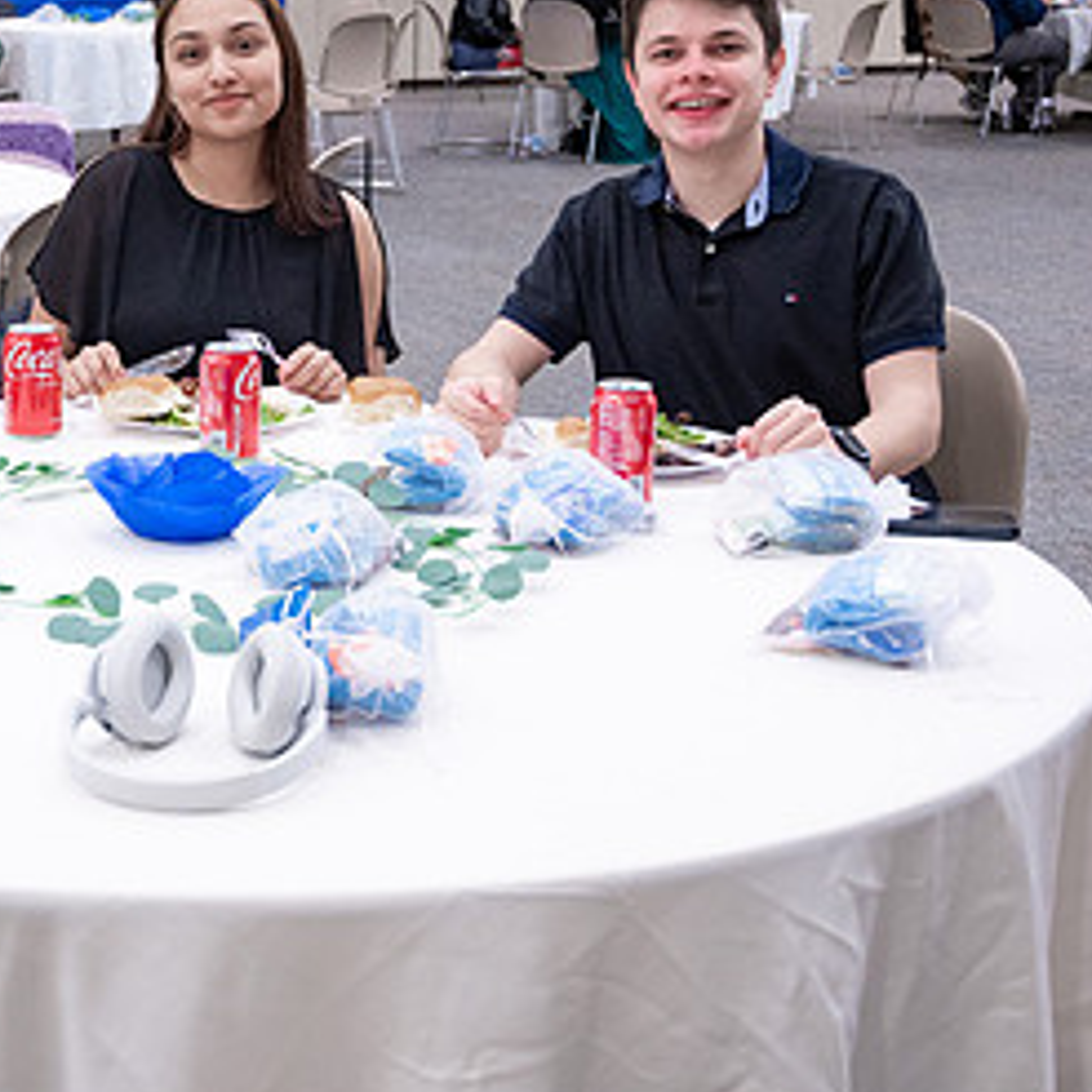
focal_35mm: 68
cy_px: 311
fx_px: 2427
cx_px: 222
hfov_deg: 24.9
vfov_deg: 25.1
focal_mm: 34
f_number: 4
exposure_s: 1/200
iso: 1600
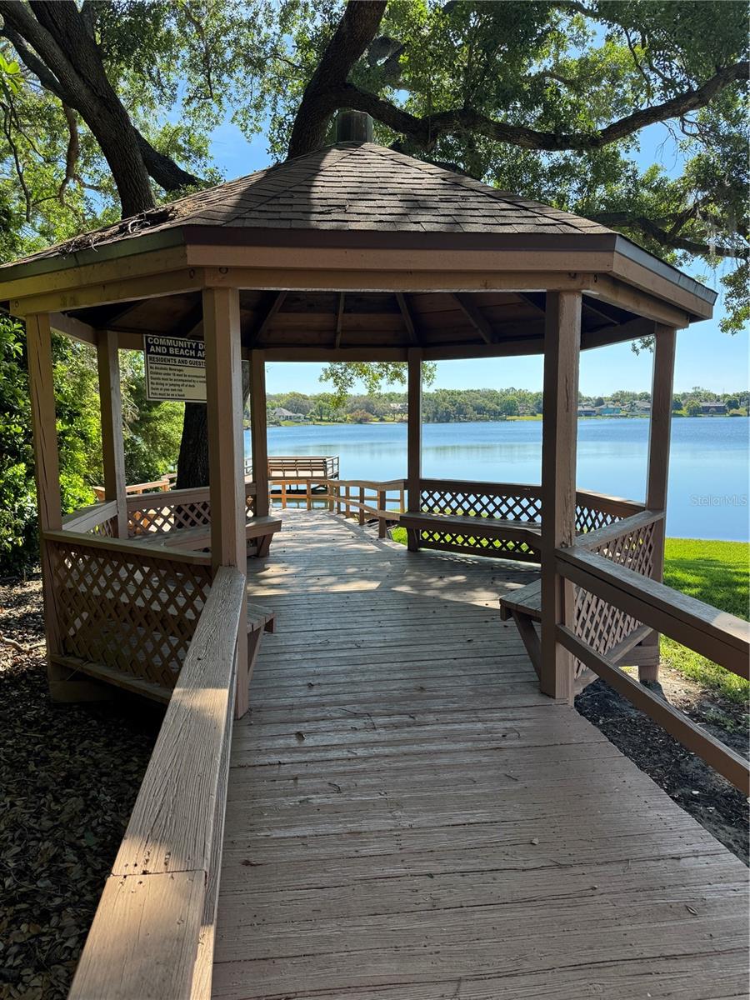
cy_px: 500
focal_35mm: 24
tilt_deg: -7.9
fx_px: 693
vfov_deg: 71.6
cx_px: 375
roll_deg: +0.2
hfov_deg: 56.8
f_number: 1.78
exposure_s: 1/1215
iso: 80
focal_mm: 6.76
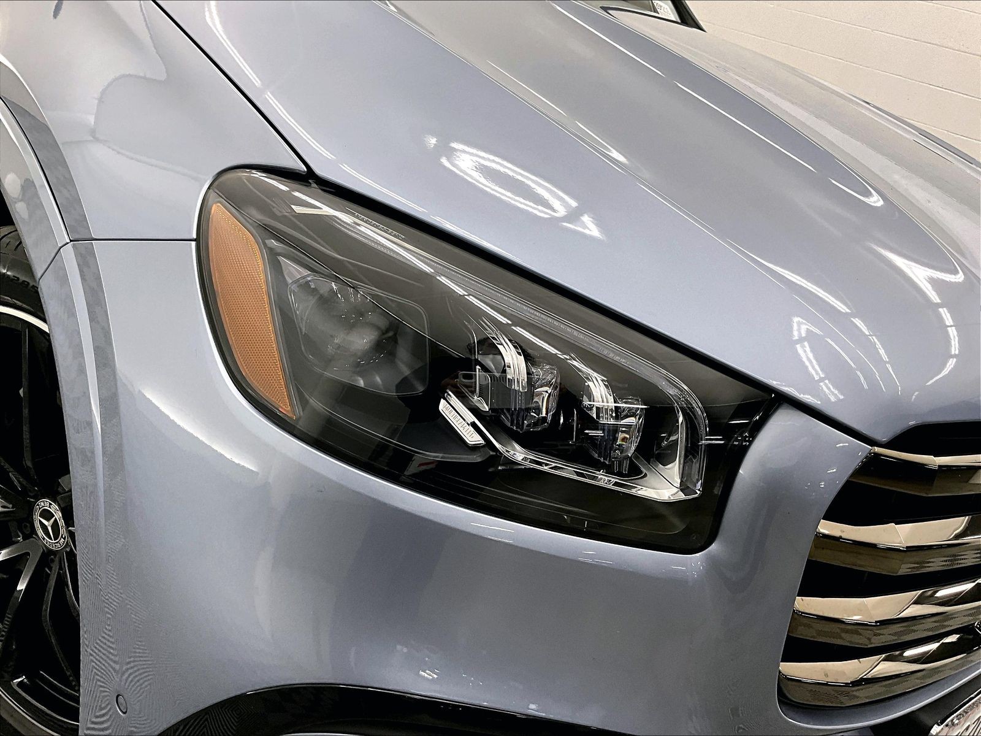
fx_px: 822
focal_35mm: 29
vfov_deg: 48.2
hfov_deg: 61.7
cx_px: 490
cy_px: 368
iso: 50
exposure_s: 1/60
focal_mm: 3
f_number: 1.8
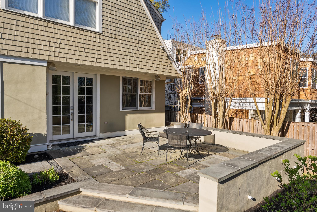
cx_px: 158
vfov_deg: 56.2
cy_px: 106
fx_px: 198
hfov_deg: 77.3
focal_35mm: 22
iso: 200
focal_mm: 22.5
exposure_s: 1/160
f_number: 8
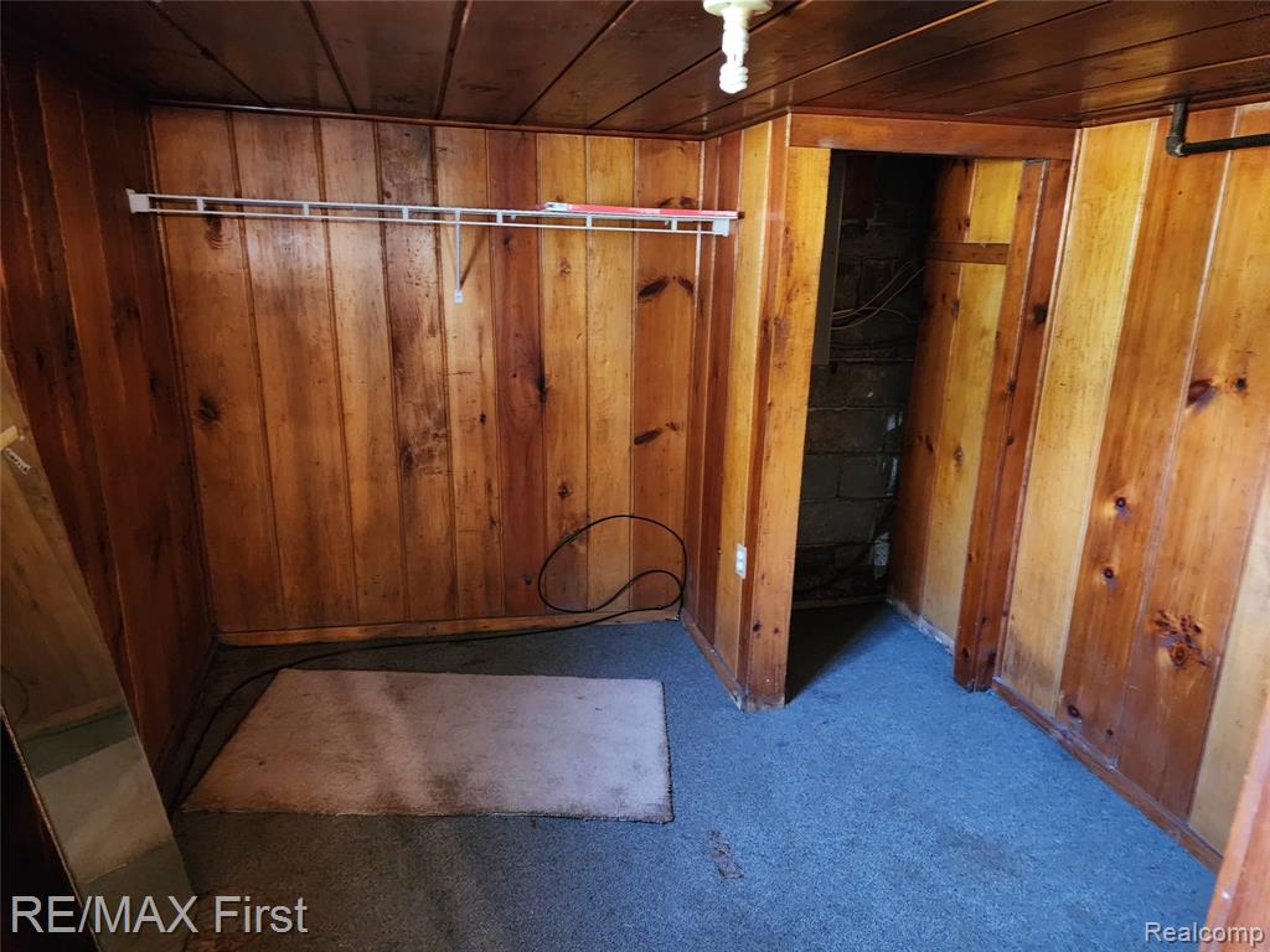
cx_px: 635
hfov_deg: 73.9
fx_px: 844
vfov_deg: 58.9
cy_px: 476
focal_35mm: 23
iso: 1250
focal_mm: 6.4
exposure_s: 1/24
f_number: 1.8
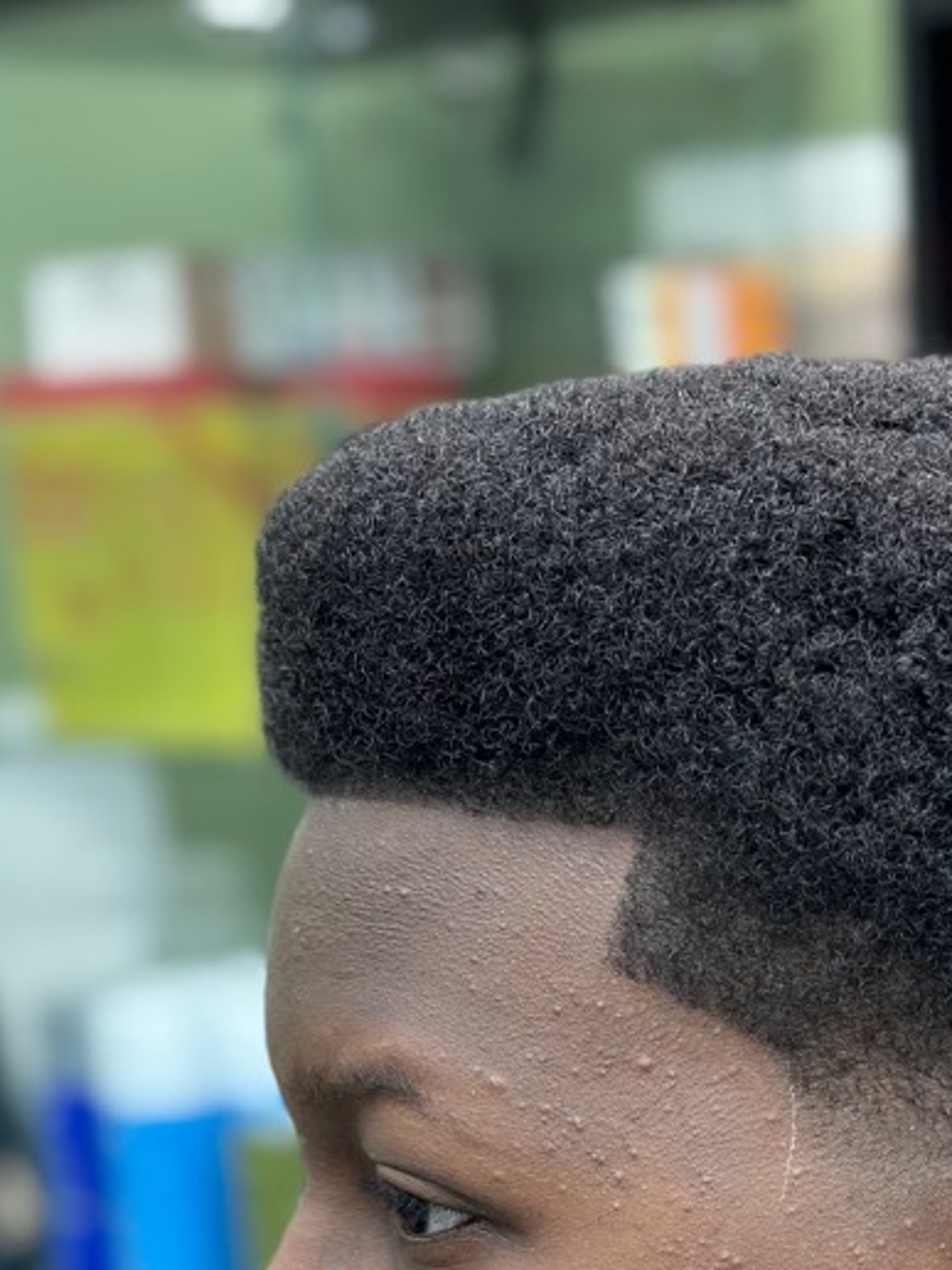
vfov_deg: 20.6
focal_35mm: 93
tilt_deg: -12.3
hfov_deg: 15.8
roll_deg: +1.6
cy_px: 1154
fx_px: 3410
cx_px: 782
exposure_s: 1/60
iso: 100
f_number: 1.78
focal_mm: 6.86
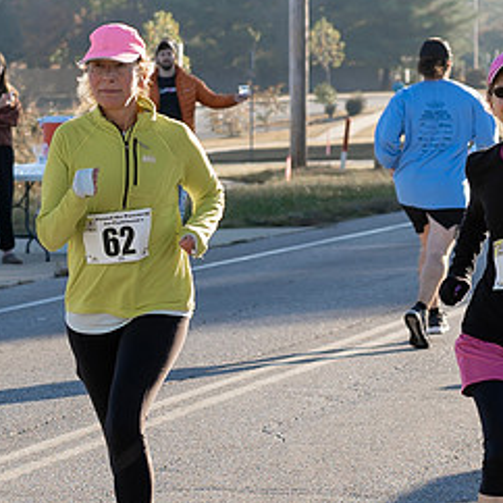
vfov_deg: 7.5
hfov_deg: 7.5
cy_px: 118
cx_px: 430
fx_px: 3830
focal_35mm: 233
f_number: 2.8
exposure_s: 1/500
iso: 100
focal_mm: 46
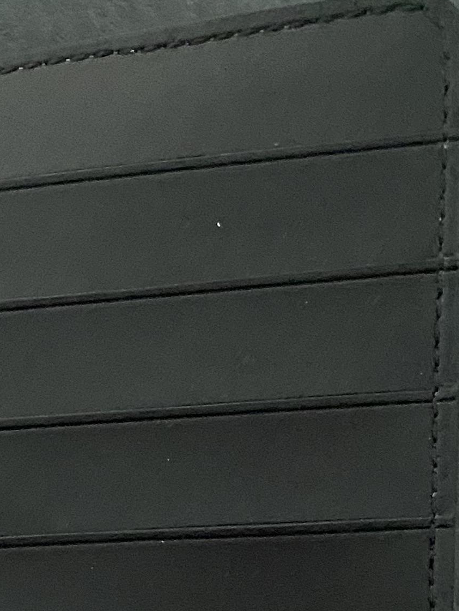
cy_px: 915
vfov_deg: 18.8
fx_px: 1626
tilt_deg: -13.9
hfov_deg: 14.7
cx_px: -273
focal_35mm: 92
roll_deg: +2.3
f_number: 1.8
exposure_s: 1/30
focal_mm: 4.25
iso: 800
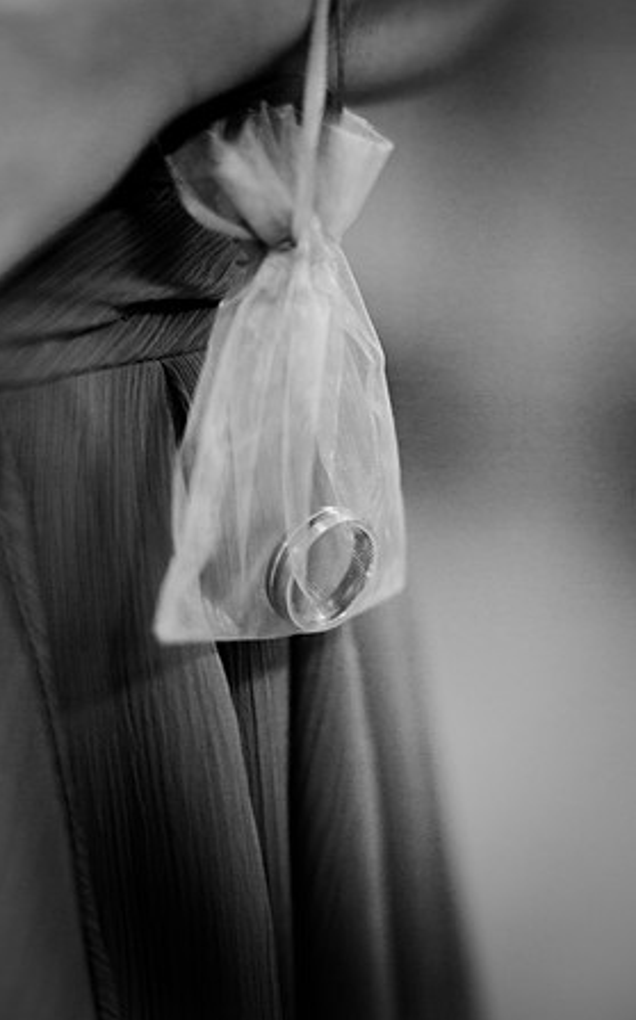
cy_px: 511
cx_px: 325
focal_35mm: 77
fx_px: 2137
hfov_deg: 16.9
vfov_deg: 26.8
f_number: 2
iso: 100
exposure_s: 1/125
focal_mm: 50
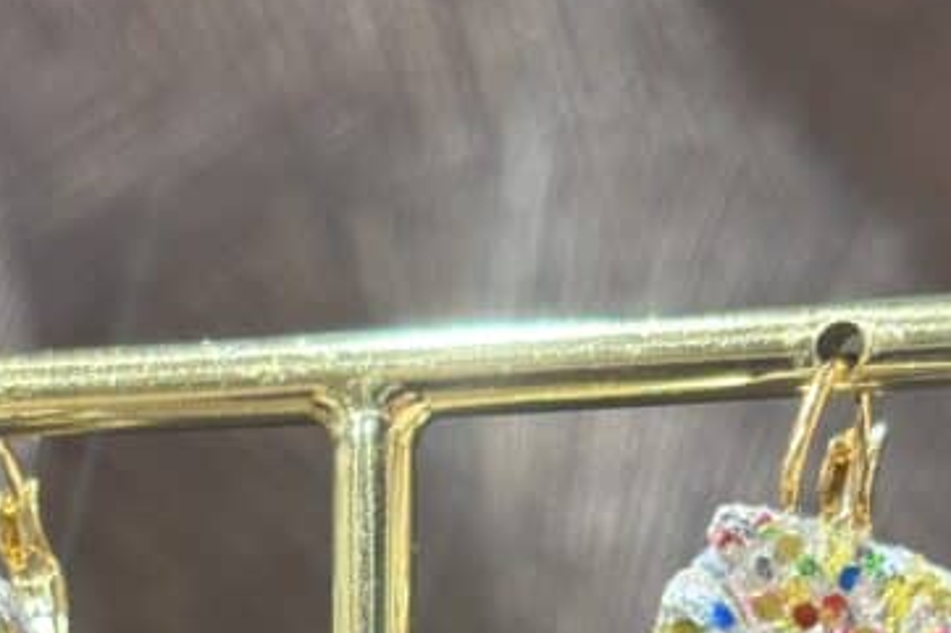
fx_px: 4040
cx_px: 452
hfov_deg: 13.4
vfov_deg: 8.6
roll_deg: -1.3
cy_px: 1143
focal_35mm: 153
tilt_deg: -0.1
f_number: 1.6
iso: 64
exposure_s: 1/50
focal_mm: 5.96
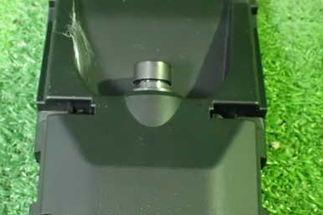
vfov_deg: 14.7
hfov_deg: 21.9
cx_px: 158
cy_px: 134
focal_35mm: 93
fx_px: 834
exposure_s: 1/25
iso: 1600
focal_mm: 10.35
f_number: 3.5
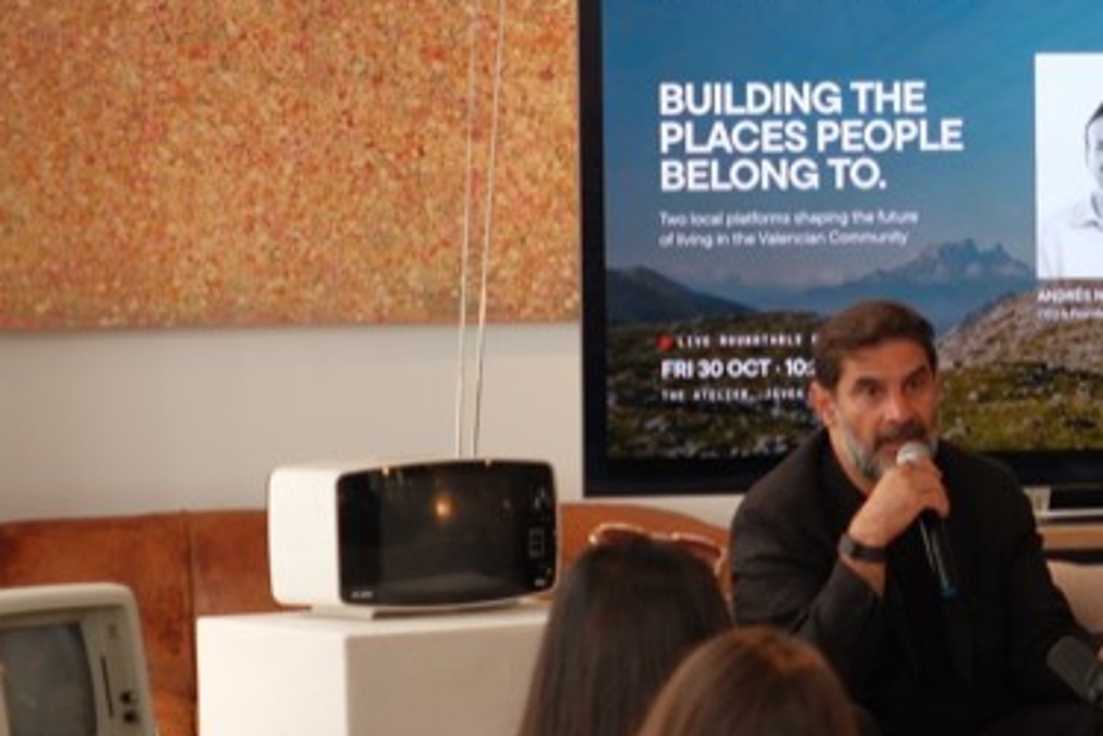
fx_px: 5300
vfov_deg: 7.9
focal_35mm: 173
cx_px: 1324
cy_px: 375
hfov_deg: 11.6
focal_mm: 39.5
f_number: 2.8
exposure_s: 1/100
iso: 400
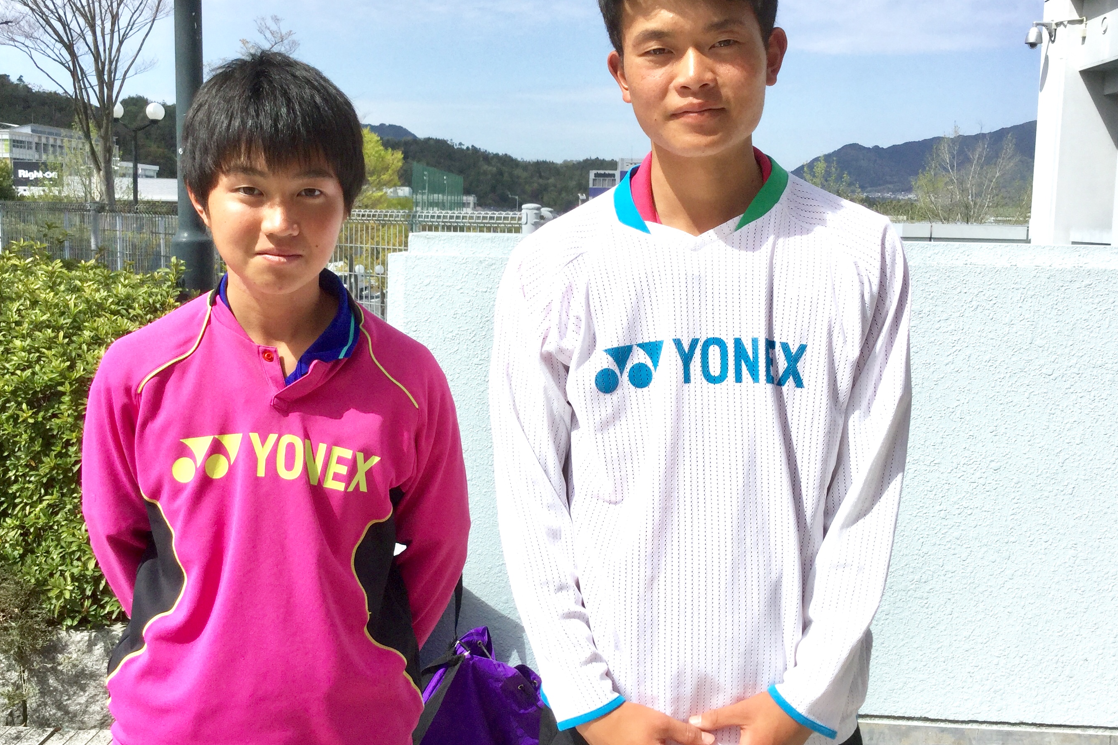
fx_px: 1211
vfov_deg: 34.2
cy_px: 352
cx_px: 494
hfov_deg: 49.4
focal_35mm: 39
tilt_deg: -7.3
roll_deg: -0.9
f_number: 2.4
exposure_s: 1/1942
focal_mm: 3.3
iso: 25
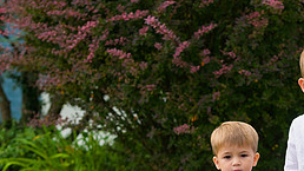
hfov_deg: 9.1
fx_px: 1902
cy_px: 201
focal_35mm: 236
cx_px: 196
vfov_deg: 5.1
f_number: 4
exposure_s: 1/640
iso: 200
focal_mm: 92
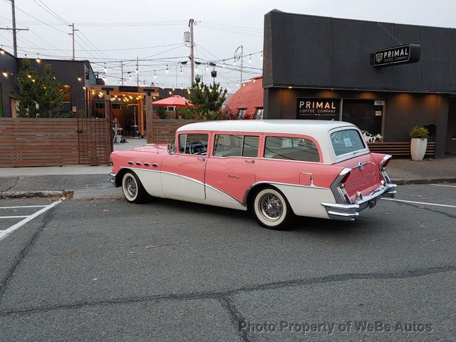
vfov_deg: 46.8
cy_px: 171
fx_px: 395
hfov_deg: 60.0
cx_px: 228
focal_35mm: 30
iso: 50
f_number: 1.5
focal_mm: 4.23
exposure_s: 1/60
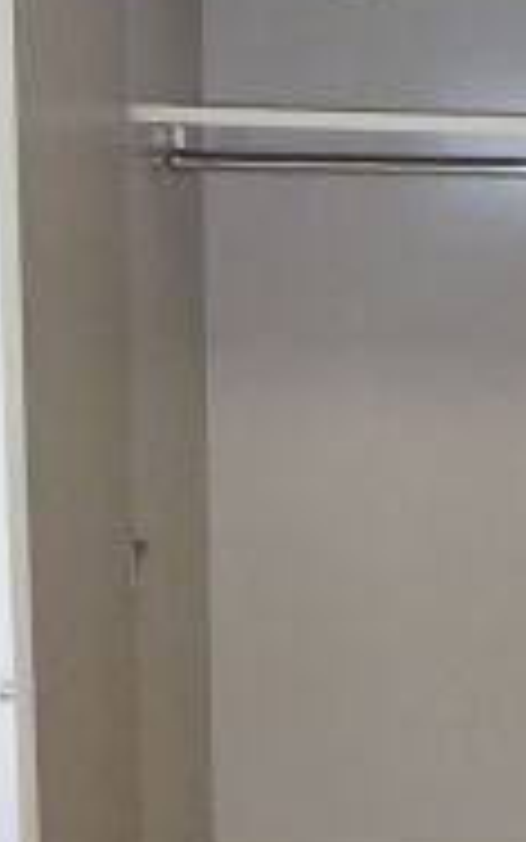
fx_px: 1742
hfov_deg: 16.9
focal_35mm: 76
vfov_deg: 27.1
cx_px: 508
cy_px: 441
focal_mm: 3.7
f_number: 3.5
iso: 400
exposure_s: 1/30
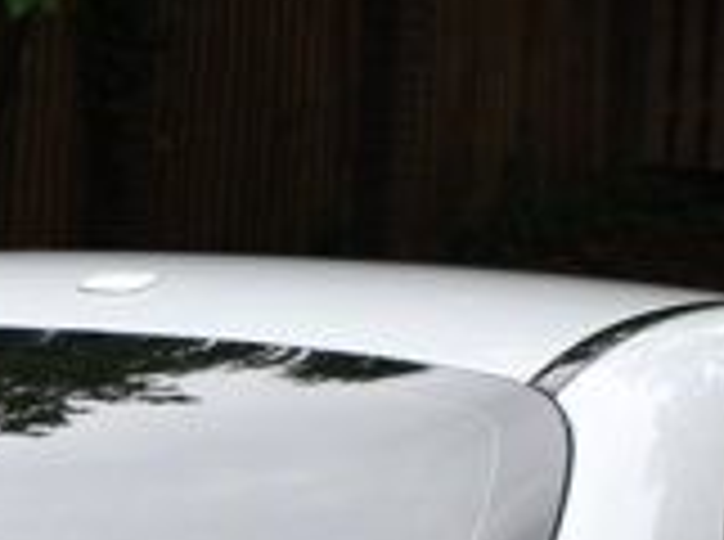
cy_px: 925
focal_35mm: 460
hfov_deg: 4.3
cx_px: 4
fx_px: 9600
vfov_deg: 3.2
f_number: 5.6
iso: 320
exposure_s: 1/250
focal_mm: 80
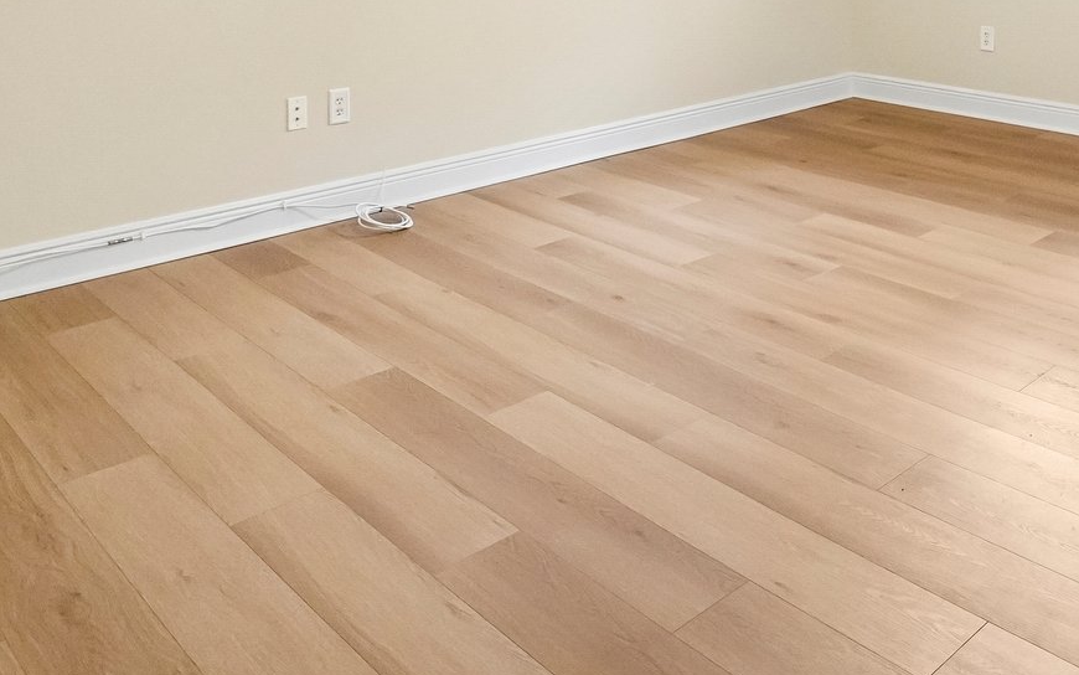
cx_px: 733
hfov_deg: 52.8
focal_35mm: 36
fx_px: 1059
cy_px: -120
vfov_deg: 30.4
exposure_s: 1/30
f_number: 8
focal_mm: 10
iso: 1000
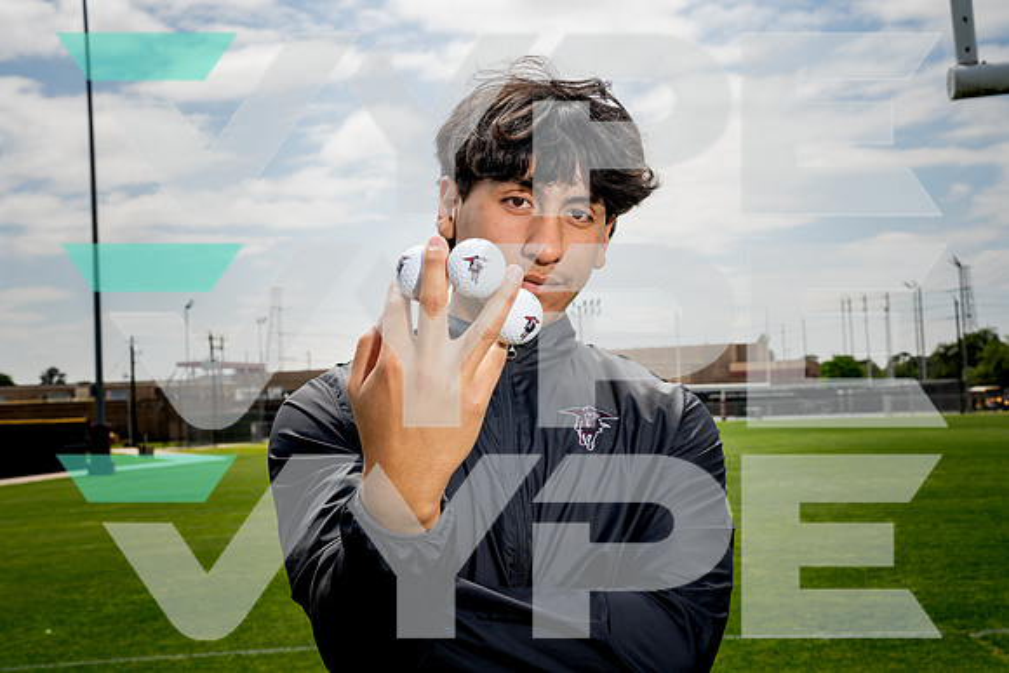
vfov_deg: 27.0
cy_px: 336
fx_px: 1402
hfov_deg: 39.6
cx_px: 504
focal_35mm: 50
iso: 200
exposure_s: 1/250
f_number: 11
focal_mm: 50
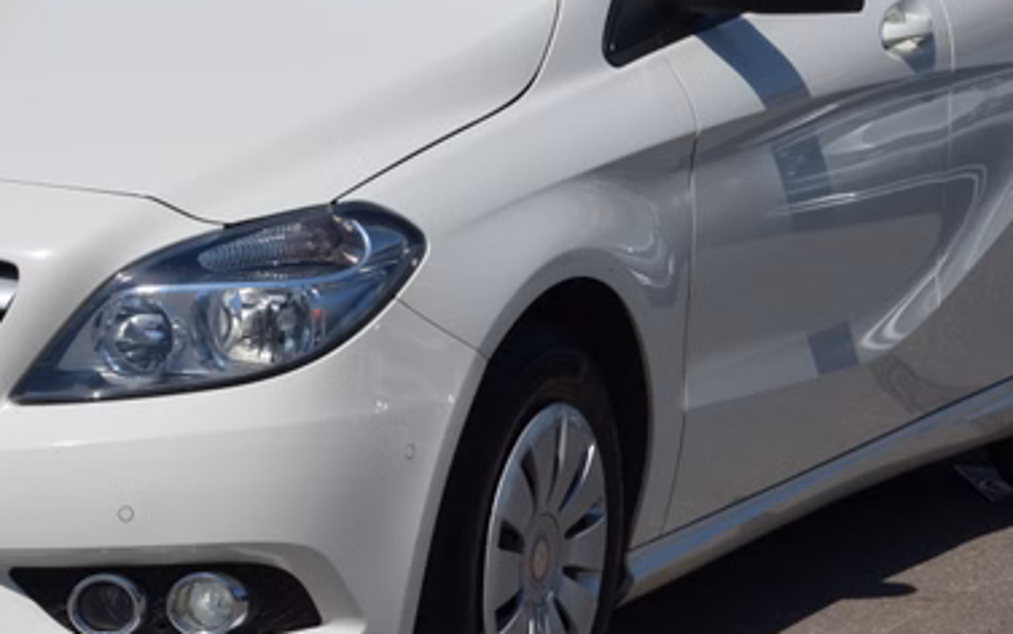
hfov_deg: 11.7
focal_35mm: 178
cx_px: 196
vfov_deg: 7.4
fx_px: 4919
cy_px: 161
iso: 100
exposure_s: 1/400
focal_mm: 55
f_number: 10
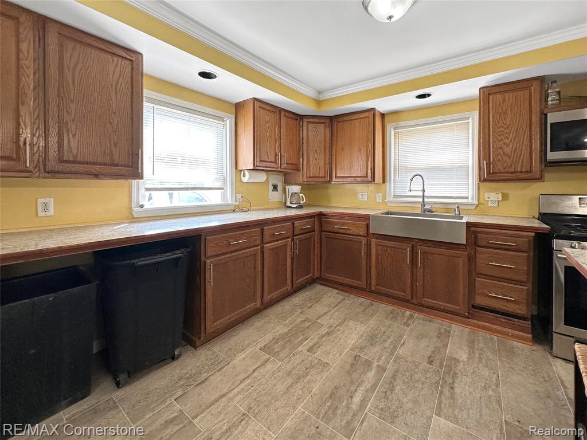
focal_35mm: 14
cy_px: 220
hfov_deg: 102.1
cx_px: 294
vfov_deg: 85.7
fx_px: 237
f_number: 2.2
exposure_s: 1/120
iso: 160
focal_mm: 2.22
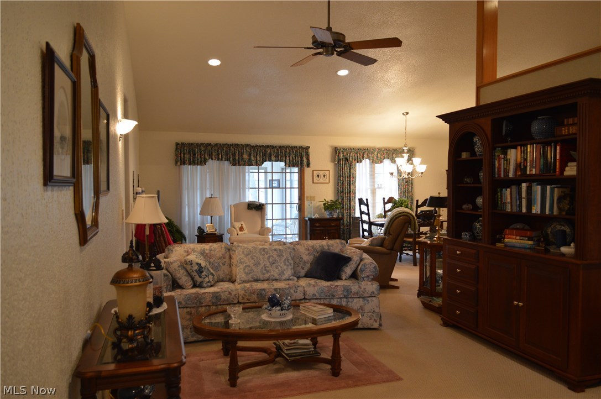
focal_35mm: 27
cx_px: 300
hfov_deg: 67.4
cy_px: 200
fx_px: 450
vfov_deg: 47.8
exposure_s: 1/60
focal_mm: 18
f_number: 3.5
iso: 450
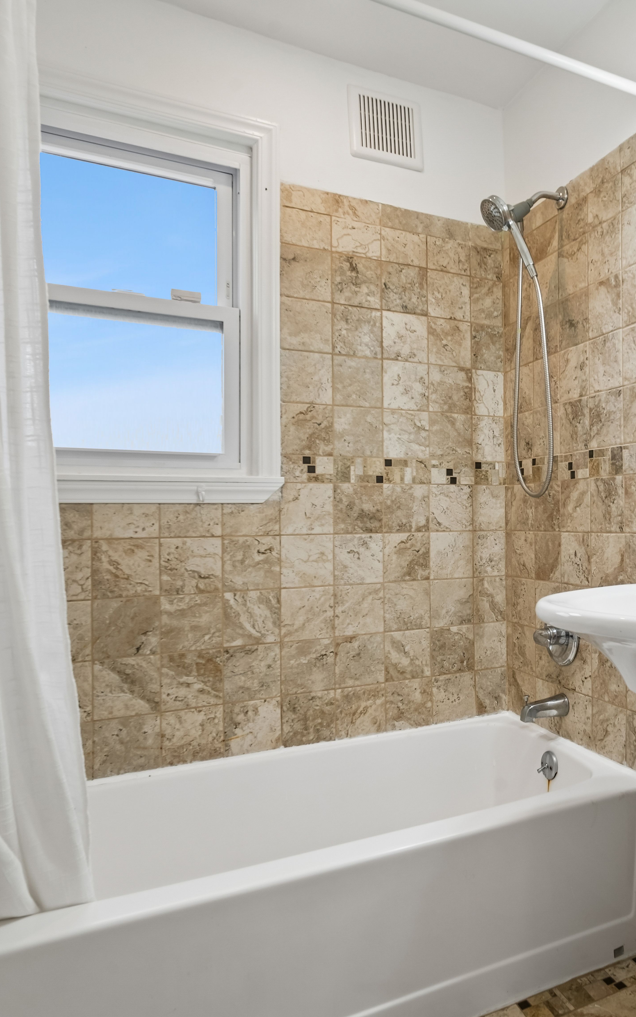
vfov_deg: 72.5
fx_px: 693
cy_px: 510
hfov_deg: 45.9
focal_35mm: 25
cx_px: 536
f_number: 8
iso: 400
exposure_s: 1/50
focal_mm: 16
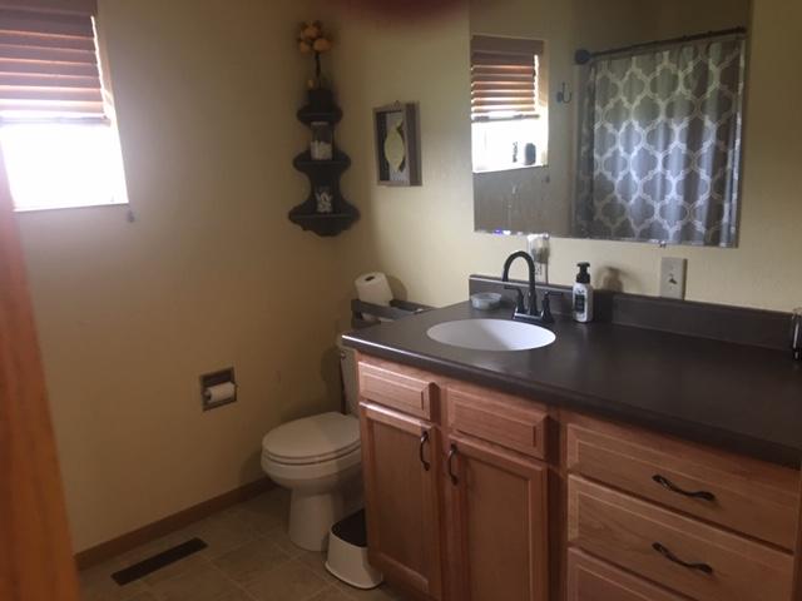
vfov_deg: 48.2
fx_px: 672
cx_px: 401
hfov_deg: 61.7
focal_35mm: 29
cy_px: 300
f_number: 2.2
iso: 100
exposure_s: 1/15
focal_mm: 4.15
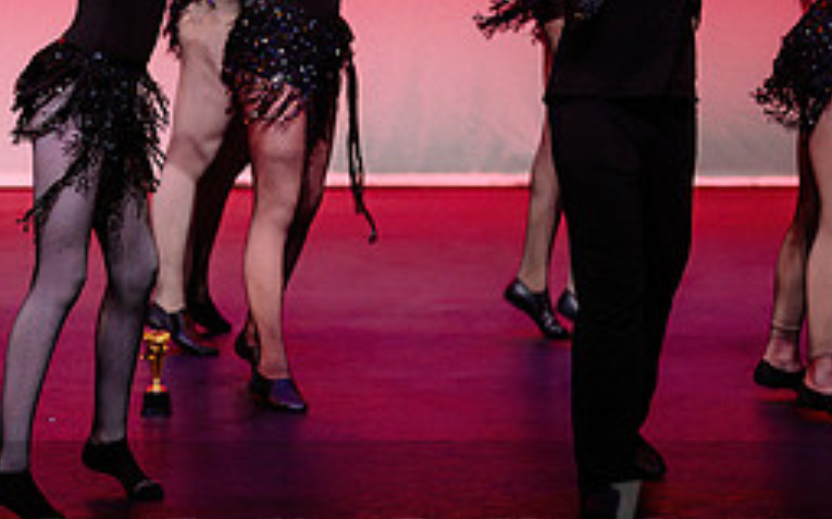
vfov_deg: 4.5
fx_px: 6662
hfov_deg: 7.1
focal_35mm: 294
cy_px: -1
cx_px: 57
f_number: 2.8
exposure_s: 1/640
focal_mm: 105
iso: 1250
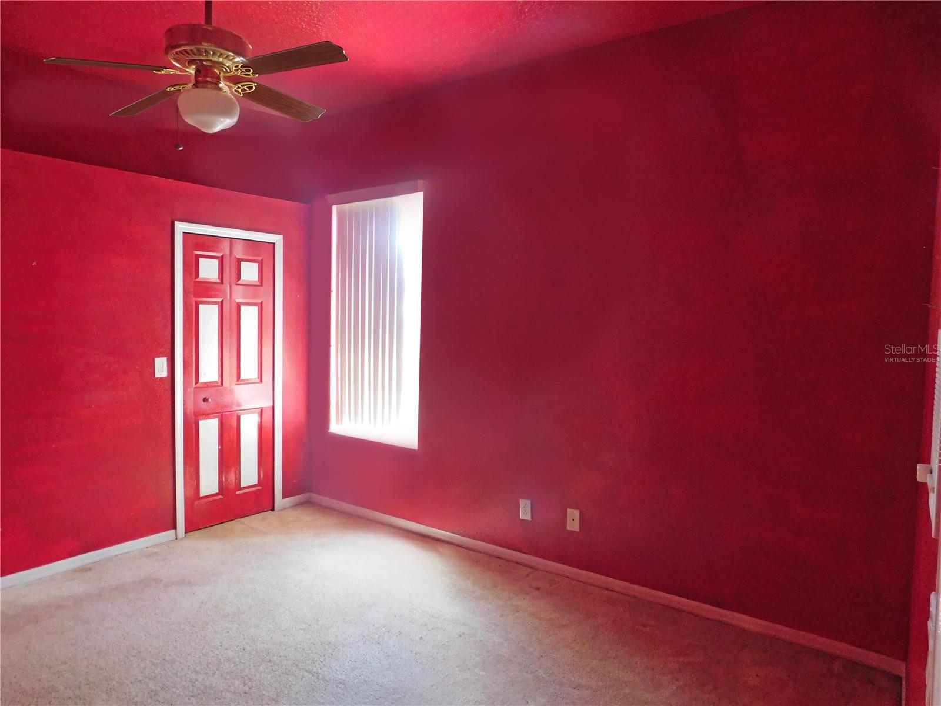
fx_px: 625
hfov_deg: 73.9
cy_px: 353
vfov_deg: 58.9
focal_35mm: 23
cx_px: 470
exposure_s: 1/10
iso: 400
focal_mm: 4
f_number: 3
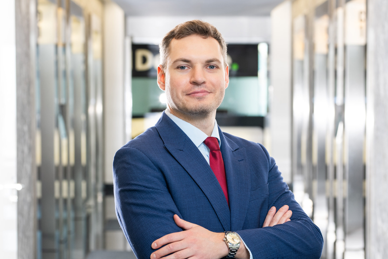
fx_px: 1013
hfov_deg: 21.7
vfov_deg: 14.6
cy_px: 138
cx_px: 206
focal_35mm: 94
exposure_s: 1/160
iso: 640
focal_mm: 85
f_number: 5
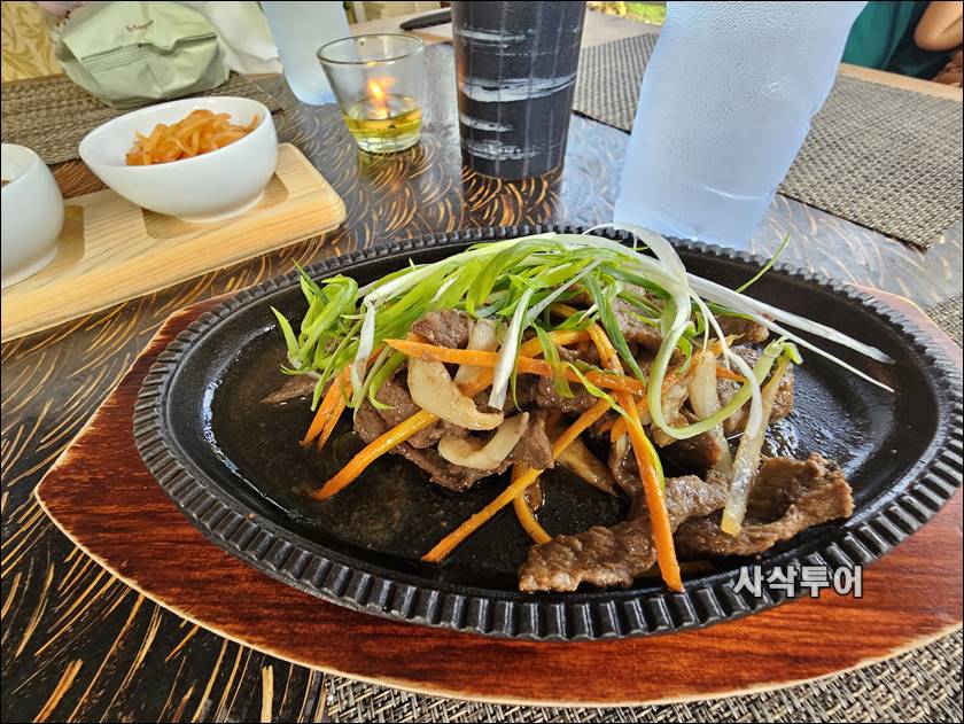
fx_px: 362
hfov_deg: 106.1
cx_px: 482
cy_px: 362
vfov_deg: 90.0
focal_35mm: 13
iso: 80
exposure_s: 1/60
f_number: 2.2
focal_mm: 2.2
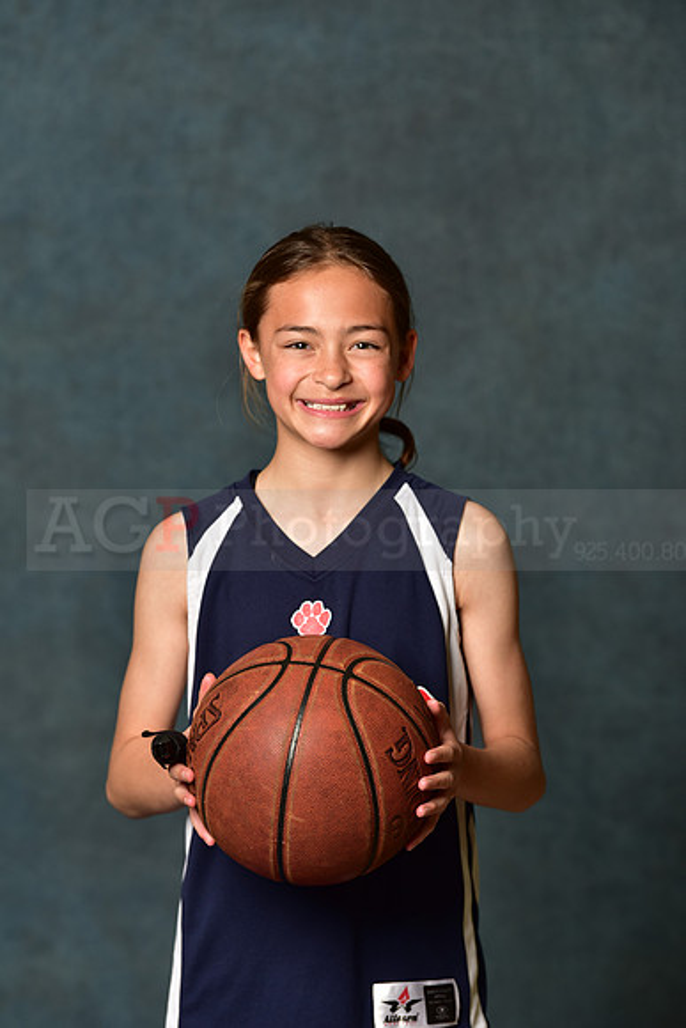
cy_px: 514
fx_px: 4285
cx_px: 343
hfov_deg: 9.2
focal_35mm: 150
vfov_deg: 13.7
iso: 200
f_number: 4.5
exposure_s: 1/200
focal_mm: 150
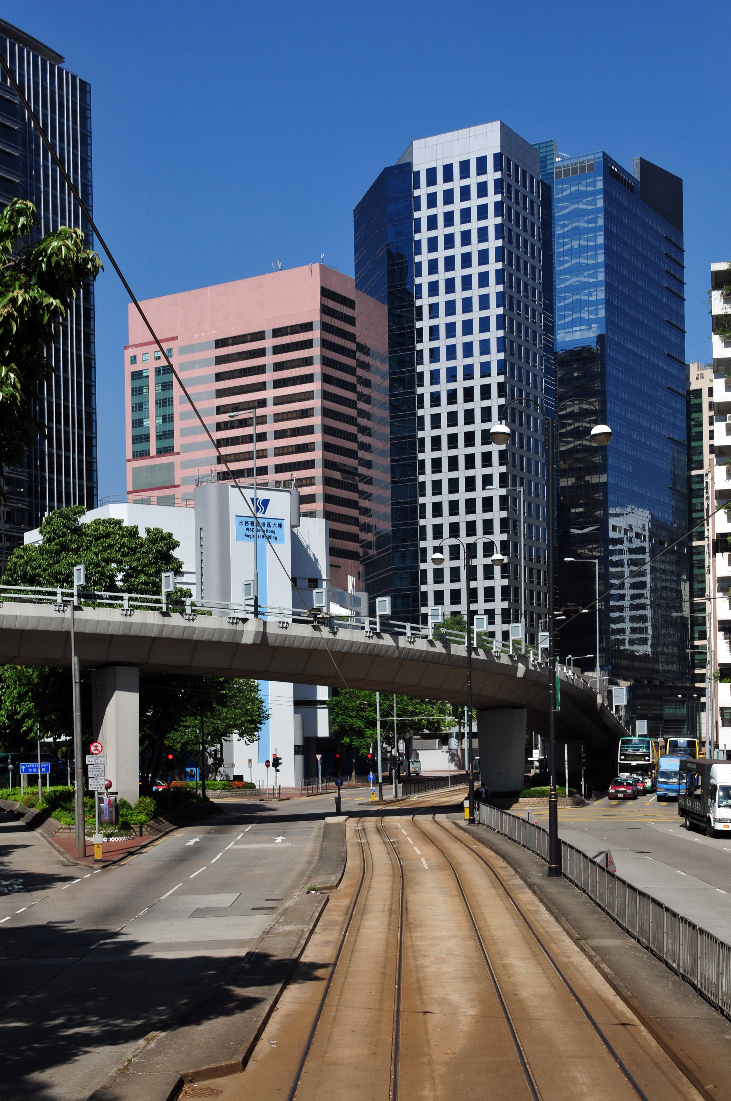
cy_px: 550
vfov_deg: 41.2
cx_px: 366
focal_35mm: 48
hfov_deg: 28.0
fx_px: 1466
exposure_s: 1/400
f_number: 10
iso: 200
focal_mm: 32
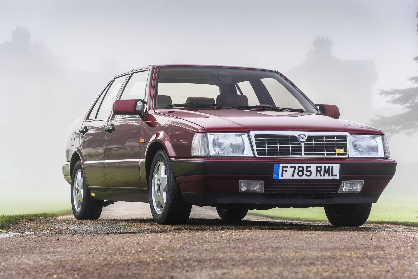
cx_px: 209
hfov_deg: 19.4
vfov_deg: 13.1
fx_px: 1220
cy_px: 140
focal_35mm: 105
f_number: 6.3
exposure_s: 1/60
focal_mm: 105
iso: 160
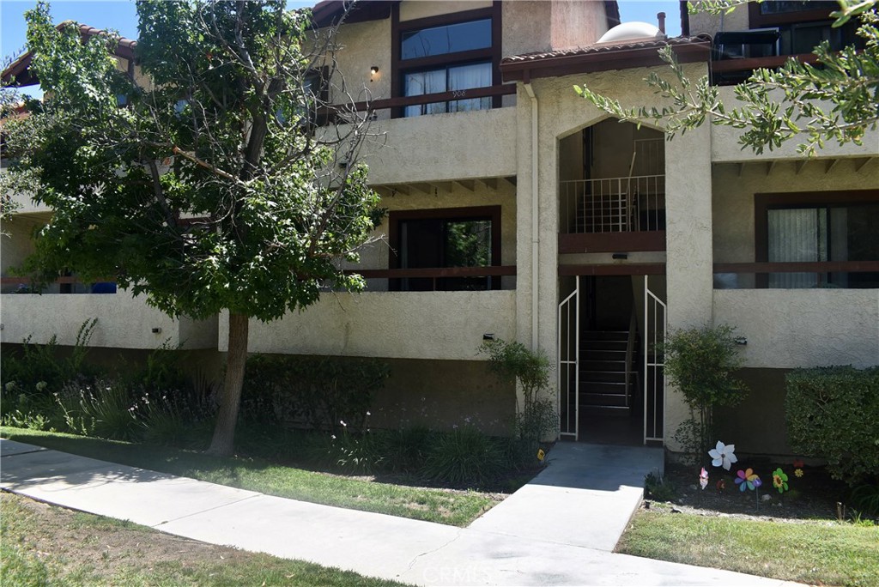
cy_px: 294
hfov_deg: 67.4
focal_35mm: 27
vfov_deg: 48.0
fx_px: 660
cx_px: 440
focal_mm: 18
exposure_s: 1/200
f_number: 8
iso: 100
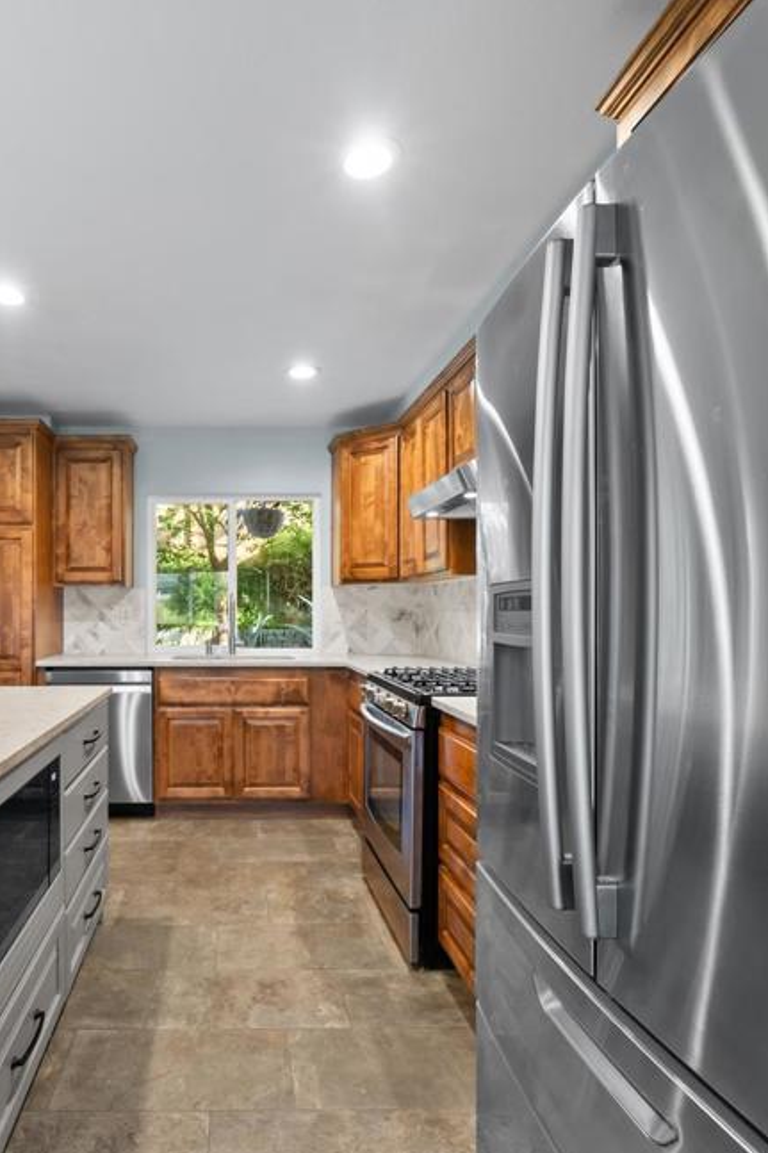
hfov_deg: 62.5
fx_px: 608
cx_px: 239
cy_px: 606
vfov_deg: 86.9
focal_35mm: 19
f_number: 8
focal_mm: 12
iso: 250
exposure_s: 1.3
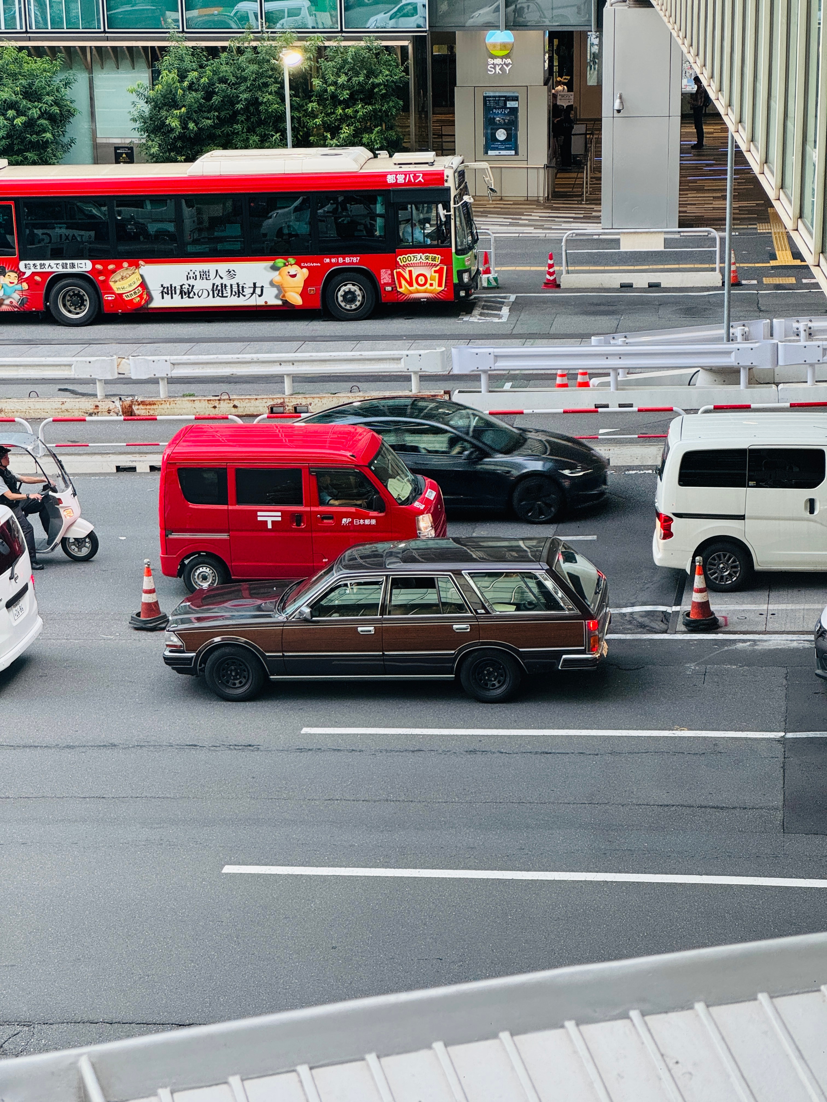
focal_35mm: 77
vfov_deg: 25.3
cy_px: 551
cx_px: 414
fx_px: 2453
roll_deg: +1.2
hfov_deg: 19.1
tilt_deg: -17.2
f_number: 2.8
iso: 200
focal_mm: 9
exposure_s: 1/104
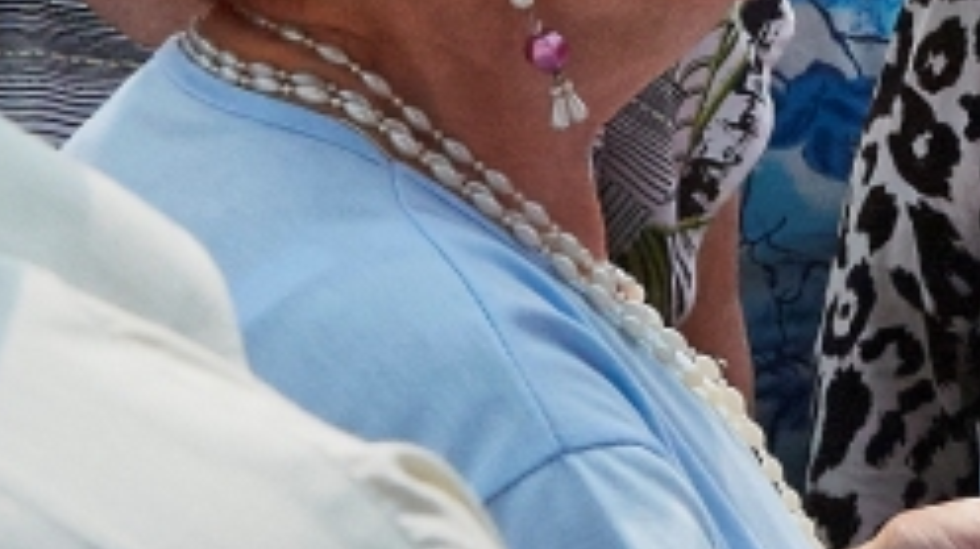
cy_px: -269
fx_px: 4388
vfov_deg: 7.1
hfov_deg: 12.5
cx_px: 1043
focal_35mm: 169
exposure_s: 1/3200
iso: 1600
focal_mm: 26
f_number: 8
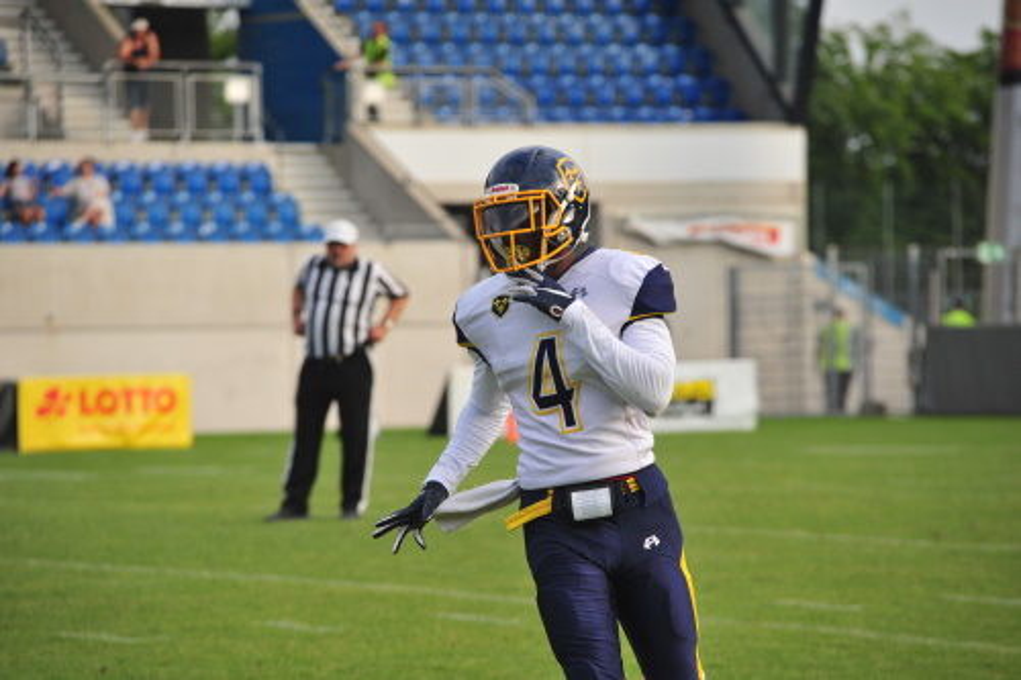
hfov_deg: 10.3
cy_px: 340
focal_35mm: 200
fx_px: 5670
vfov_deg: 6.9
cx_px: 510
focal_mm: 200
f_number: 5
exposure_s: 1/1250
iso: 800
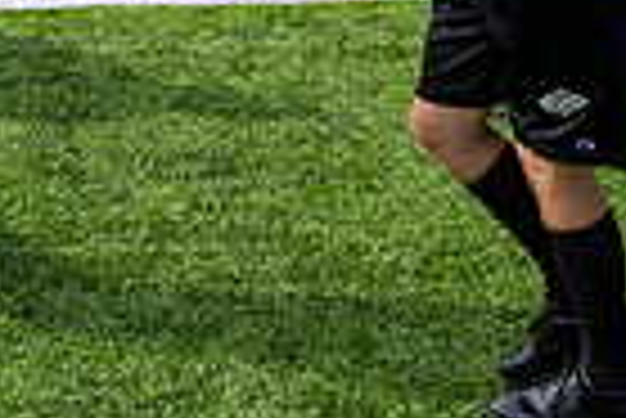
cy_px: -348
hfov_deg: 20.3
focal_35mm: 100
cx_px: 171
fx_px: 1741
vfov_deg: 12.5
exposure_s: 1/250
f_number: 4.5
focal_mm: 24
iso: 80
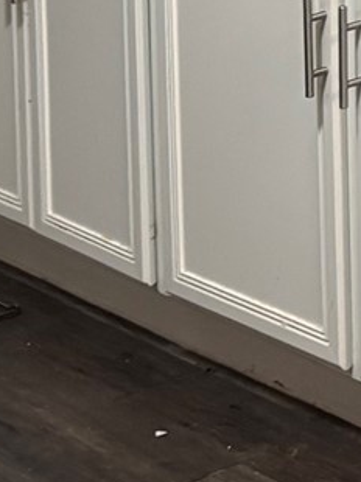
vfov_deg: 10.5
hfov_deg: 8.3
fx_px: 2395
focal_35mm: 172
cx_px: 650
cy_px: -504
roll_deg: +2.1
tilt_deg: -3.0
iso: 160
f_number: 1.6
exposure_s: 1/60
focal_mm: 5.96
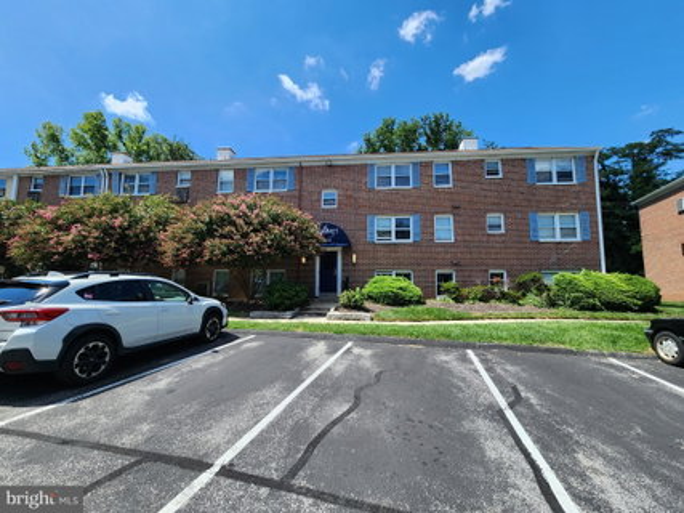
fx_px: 257
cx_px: 342
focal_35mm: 13
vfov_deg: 89.9
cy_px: 256
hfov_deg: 106.2
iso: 50
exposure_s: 1/1208
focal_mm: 2.2
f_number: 2.2
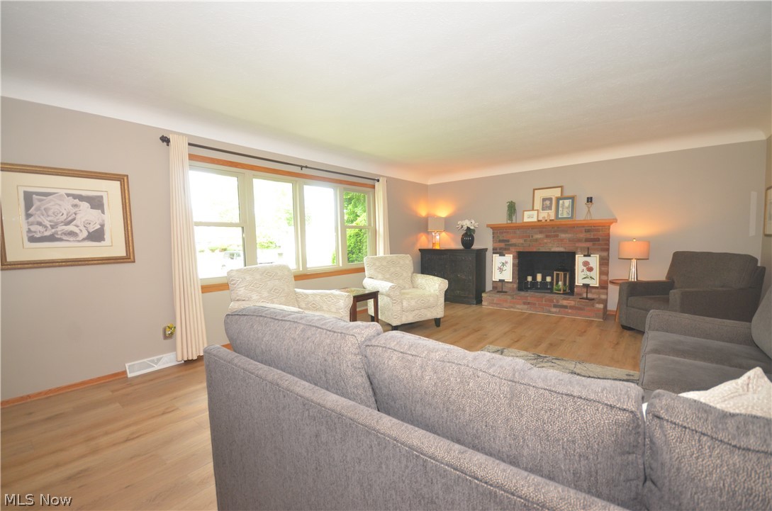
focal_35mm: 15
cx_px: 386
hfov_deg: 100.5
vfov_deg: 77.1
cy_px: 256
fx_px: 321
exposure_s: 1/60
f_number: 4
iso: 640
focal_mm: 10
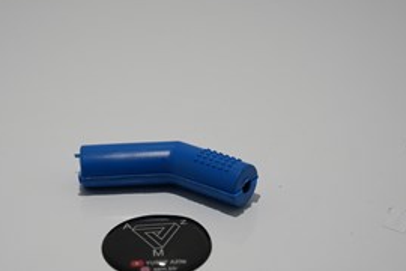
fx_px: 1421
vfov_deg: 10.9
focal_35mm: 126
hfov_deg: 16.3
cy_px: 180
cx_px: 170
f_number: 4
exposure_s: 1/400
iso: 80
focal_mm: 85
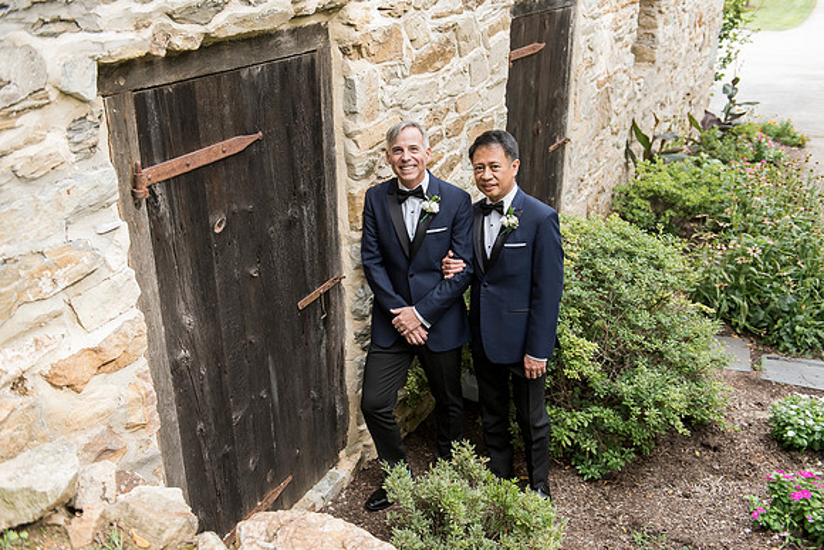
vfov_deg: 37.9
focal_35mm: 35
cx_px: 412
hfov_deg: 54.4
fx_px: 801
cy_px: 275
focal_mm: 35
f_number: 3.2
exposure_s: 1/500
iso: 400
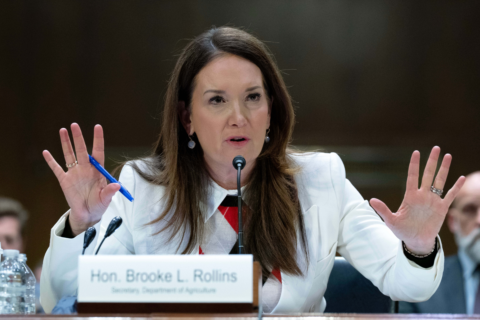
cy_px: 161
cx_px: 239
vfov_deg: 7.5
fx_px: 2440
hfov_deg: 11.2
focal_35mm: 183
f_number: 4.5
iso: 4000
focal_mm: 182
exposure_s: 1/400
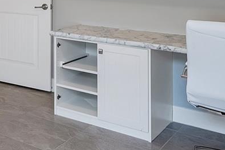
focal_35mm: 57
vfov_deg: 21.9
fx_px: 356
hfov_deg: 28.8
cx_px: -65
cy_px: -32
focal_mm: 14
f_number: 4.5
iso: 500
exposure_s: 1/800
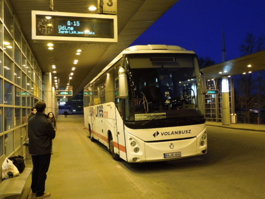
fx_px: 245
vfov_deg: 44.2
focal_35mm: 32
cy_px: 100
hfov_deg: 56.8
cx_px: 129
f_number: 3.6
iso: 400
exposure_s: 1/13
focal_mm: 5.6
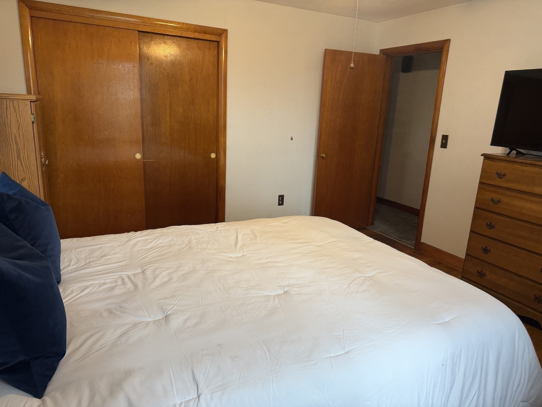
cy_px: 204
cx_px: 271
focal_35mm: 24
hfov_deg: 71.6
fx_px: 376
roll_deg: -1.9
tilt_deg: -14.2
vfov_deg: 56.8
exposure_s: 1/120
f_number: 1.78
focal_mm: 6.76
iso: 125
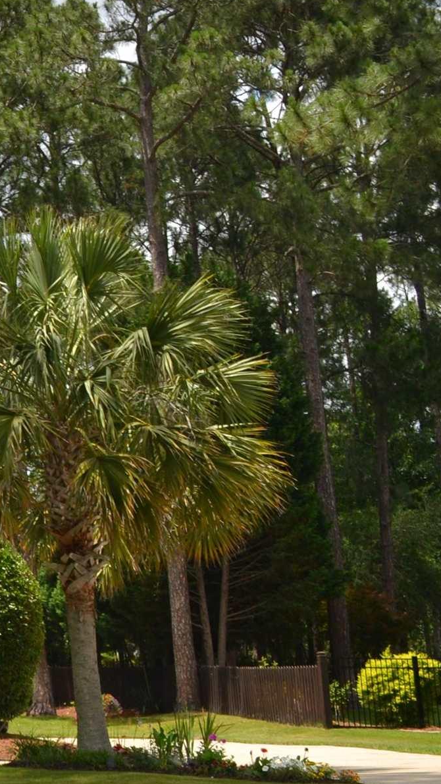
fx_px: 1685
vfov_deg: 26.0
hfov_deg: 12.7
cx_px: -486
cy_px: 223
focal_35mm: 81
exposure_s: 1/200
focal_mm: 20
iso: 100
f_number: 9
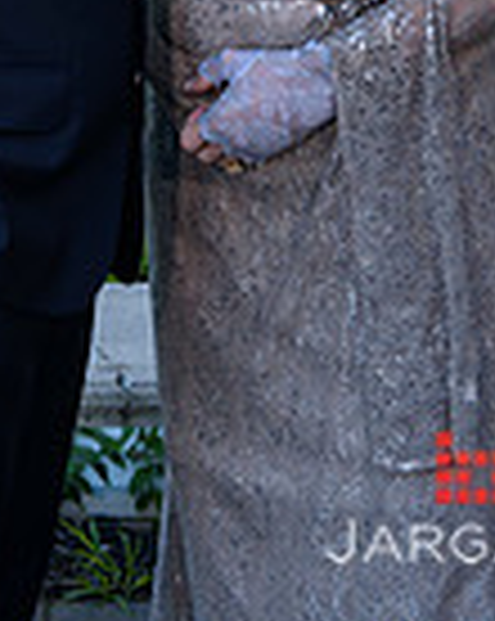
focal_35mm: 159
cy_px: -351
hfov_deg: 9.7
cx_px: 76
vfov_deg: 11.6
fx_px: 2918
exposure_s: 1/250
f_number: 4
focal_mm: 52
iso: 200
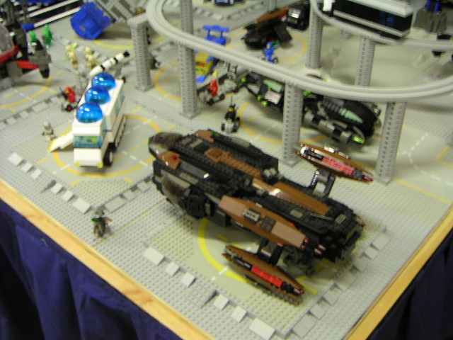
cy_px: 170
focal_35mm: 40
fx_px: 523
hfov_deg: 46.8
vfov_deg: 36.0
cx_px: 226
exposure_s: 1/6
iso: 100
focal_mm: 5.3
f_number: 2.9
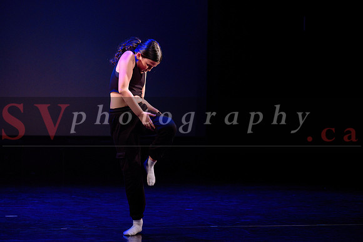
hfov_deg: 10.7
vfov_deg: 7.1
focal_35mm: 193
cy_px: 91
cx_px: 137
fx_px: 1946
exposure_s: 1/250
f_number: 2.8
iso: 1600
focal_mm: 155
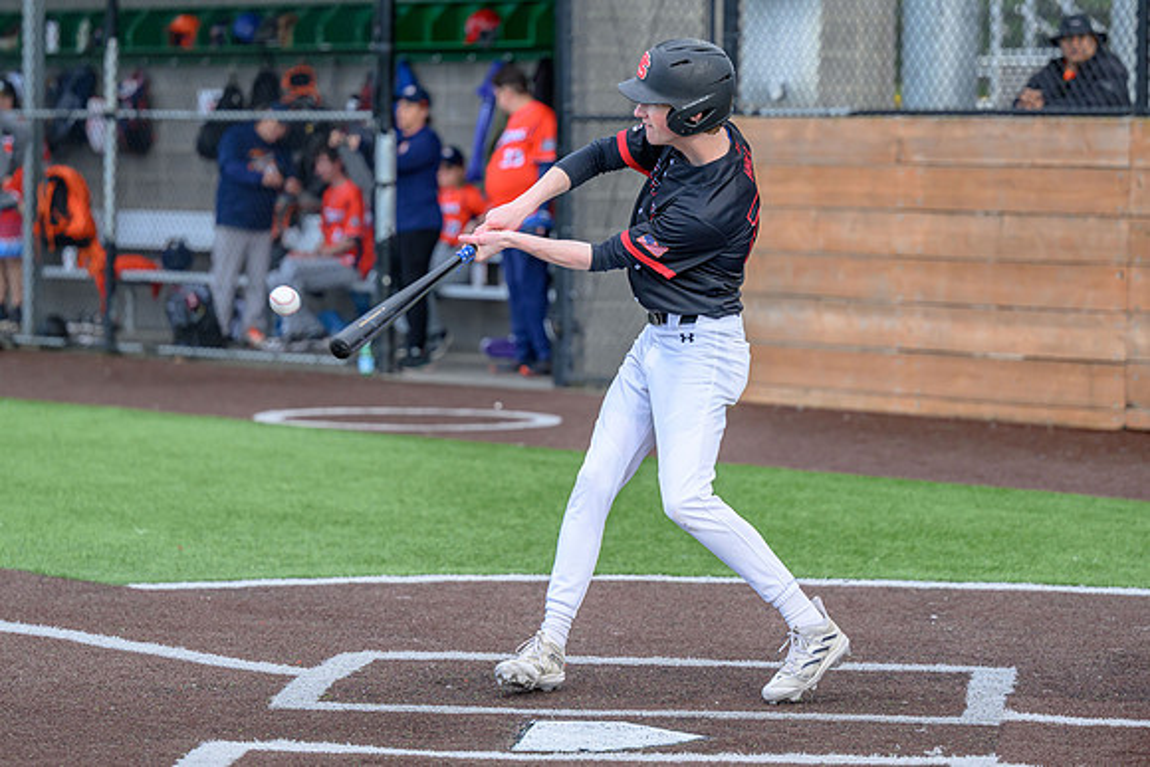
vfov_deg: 9.3
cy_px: 300
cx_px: 590
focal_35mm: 148
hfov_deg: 13.9
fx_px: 4717
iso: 640
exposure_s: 1/2000
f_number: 2.8
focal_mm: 115
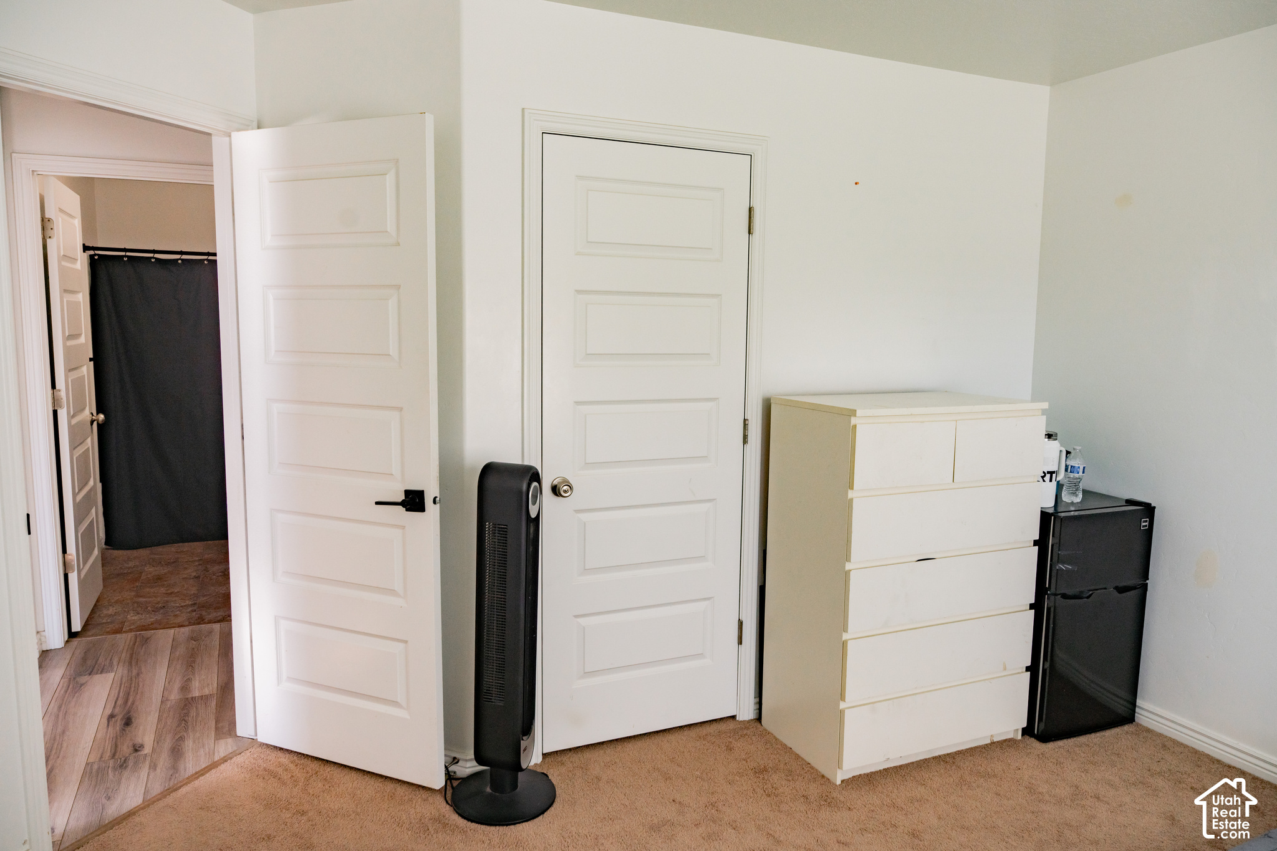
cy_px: 426
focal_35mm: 25
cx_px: 638
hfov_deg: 71.6
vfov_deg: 51.3
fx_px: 885
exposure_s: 1/250
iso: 1000
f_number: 5.6
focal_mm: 24
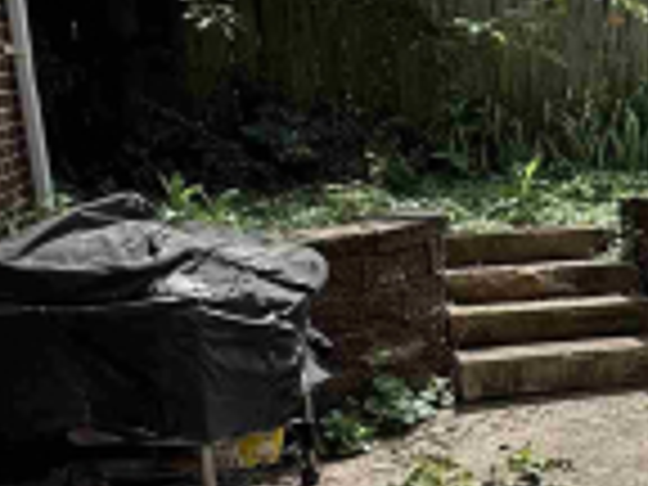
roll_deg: +0.3
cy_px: 284
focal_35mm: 65
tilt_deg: -7.6
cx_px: 952
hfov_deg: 24.0
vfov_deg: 22.6
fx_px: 1217
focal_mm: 2.22
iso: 50
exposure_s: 1/1068
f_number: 2.2
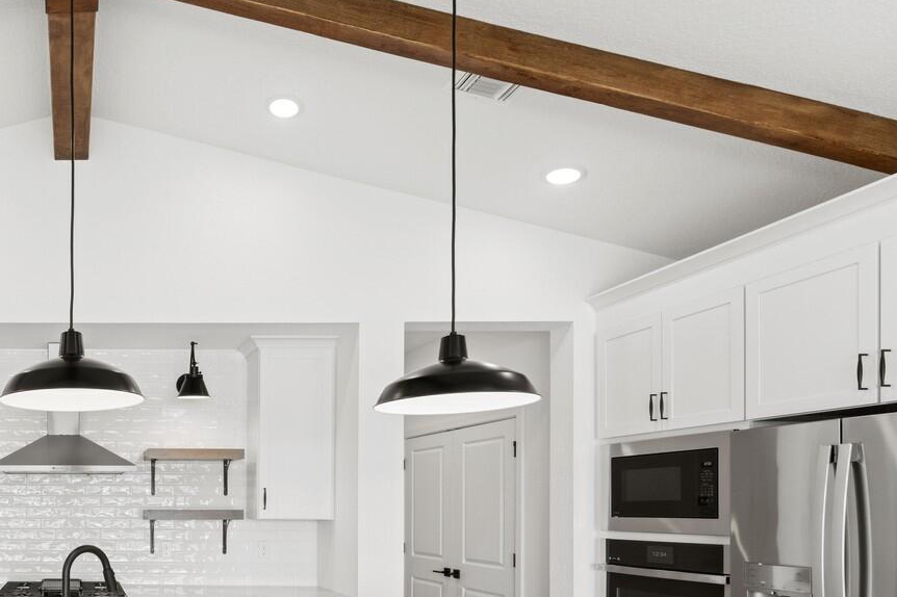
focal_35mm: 26
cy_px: 501
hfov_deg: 57.9
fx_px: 648
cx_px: 67
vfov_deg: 46.2
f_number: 8
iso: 160
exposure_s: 1/40
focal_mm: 14
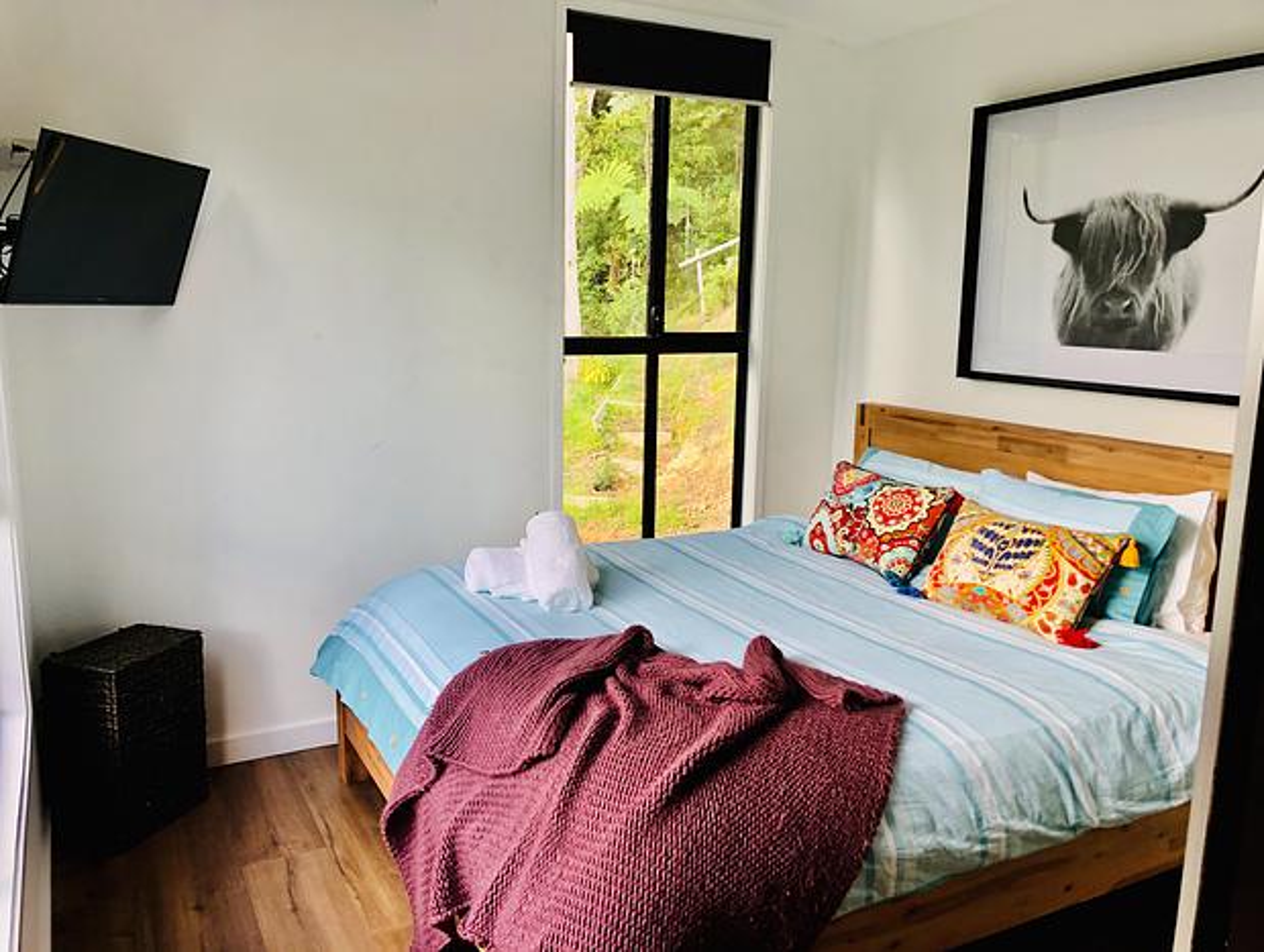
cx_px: 632
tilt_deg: -8.5
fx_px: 1024
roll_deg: -2.0
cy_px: 476
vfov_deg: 49.9
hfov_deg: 63.4
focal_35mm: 28
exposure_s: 1/120
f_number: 1.8
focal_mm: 4
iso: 50
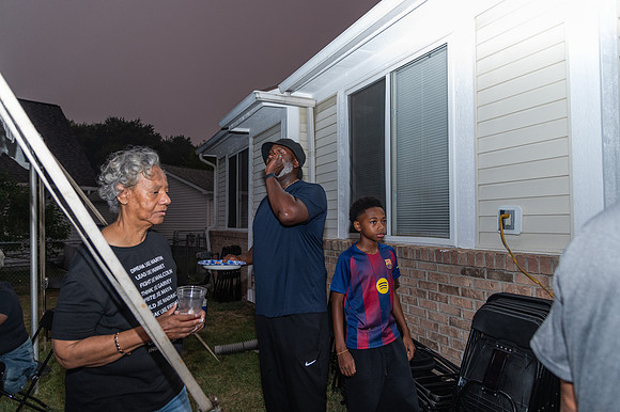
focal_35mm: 24
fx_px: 421
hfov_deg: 72.7
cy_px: 206
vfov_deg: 52.2
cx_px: 310
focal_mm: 24
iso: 1250
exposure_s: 1/200
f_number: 4
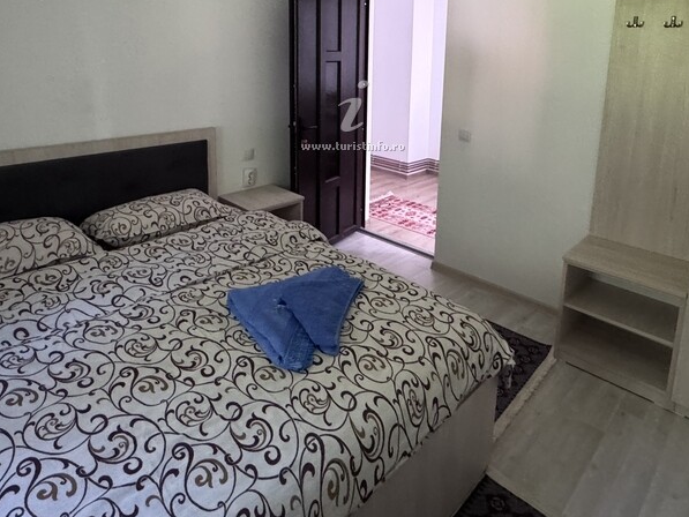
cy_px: 129
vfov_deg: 54.2
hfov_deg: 71.5
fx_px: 478
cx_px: 368
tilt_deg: -10.0
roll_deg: -0.9
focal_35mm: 24
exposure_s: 1/60
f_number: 2.2
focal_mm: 2.22
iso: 800
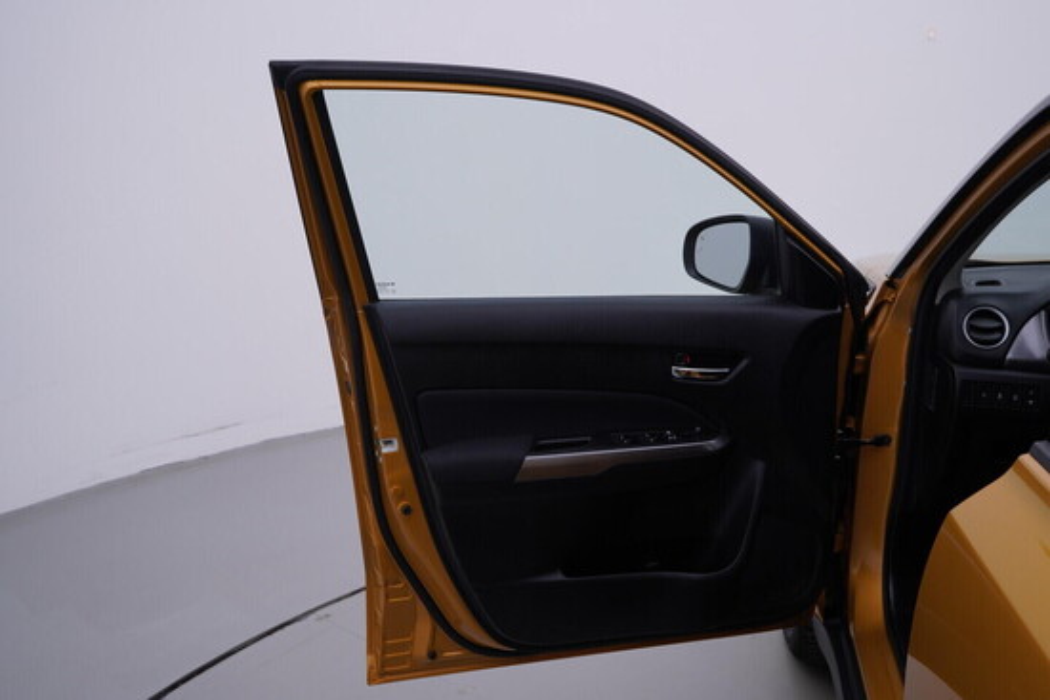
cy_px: 350
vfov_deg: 36.9
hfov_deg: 53.1
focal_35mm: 36
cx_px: 525
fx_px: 1050
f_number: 4
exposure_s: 1/80
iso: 125
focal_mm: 24
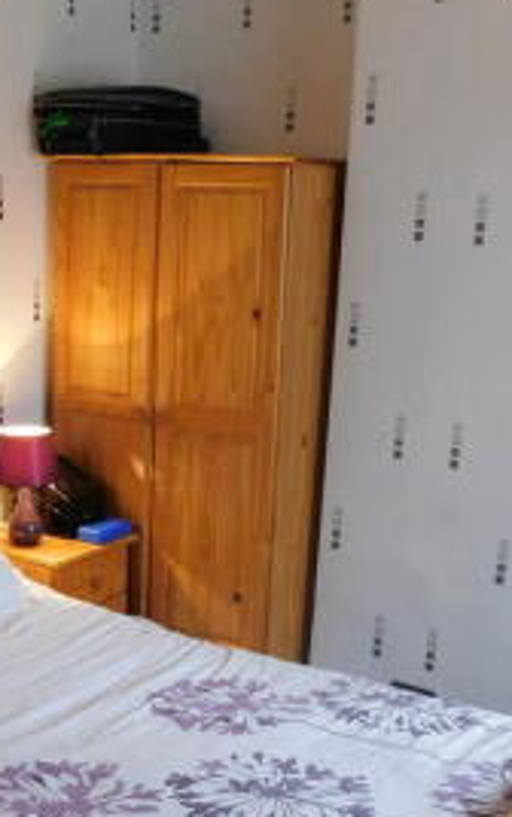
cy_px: 572
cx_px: 142
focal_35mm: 53
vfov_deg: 37.6
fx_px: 1181
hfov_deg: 24.3
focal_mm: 4
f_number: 3
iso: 400
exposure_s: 1/25
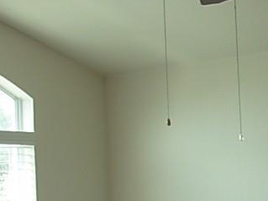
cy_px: 213
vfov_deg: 12.0
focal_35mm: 122
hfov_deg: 15.7
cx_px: 289
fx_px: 944
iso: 50
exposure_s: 1/62.2
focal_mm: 6.3
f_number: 2.9
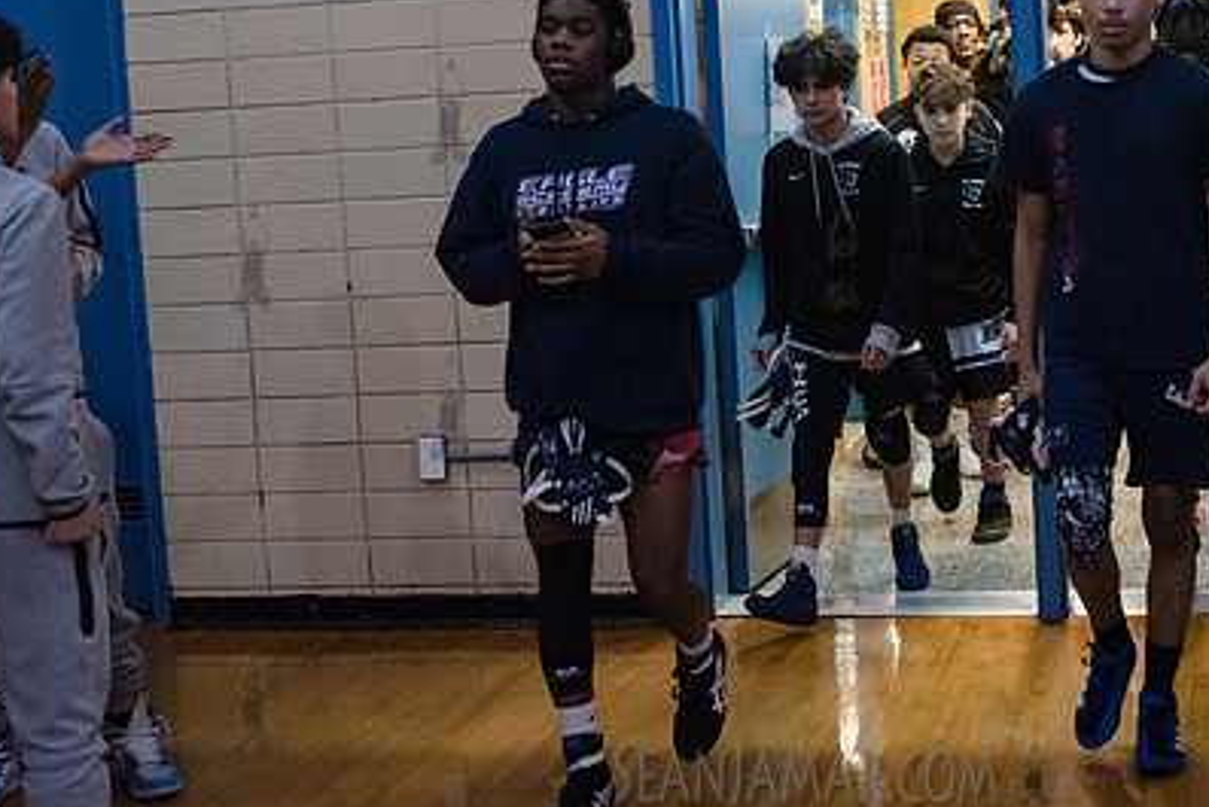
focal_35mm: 73
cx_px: 812
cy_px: 256
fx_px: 2452
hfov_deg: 27.5
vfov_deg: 18.6
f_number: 3.2
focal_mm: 44
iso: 8000
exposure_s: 1/400
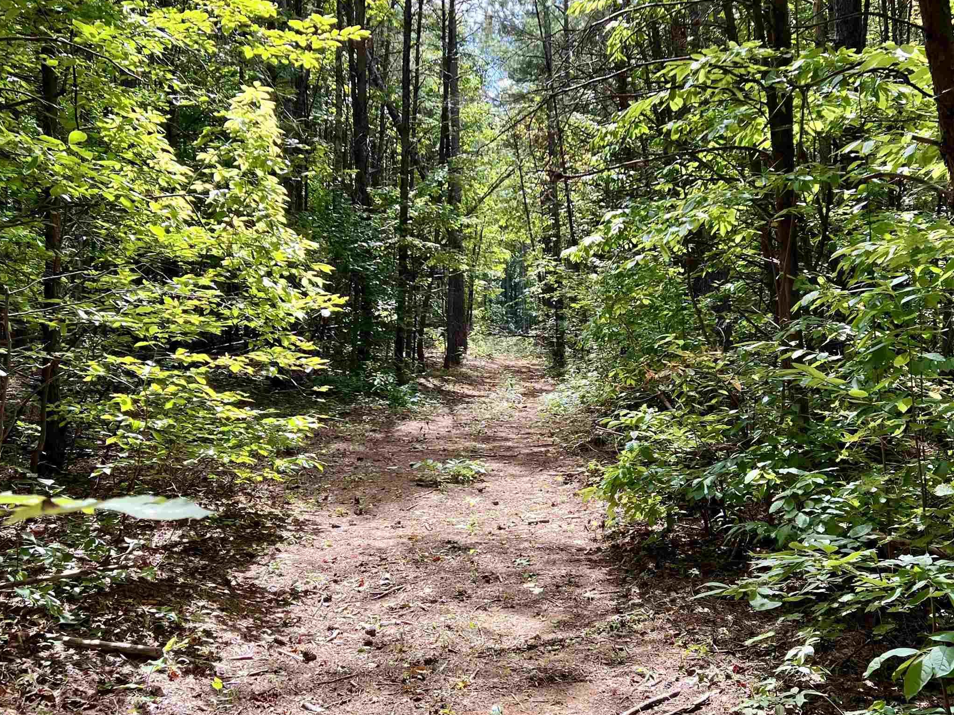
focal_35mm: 39
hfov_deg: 47.8
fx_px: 1075
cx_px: 537
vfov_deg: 36.8
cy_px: 361
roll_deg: +1.4
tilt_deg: -0.2
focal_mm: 5.7
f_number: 1.5
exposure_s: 1/547
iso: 50
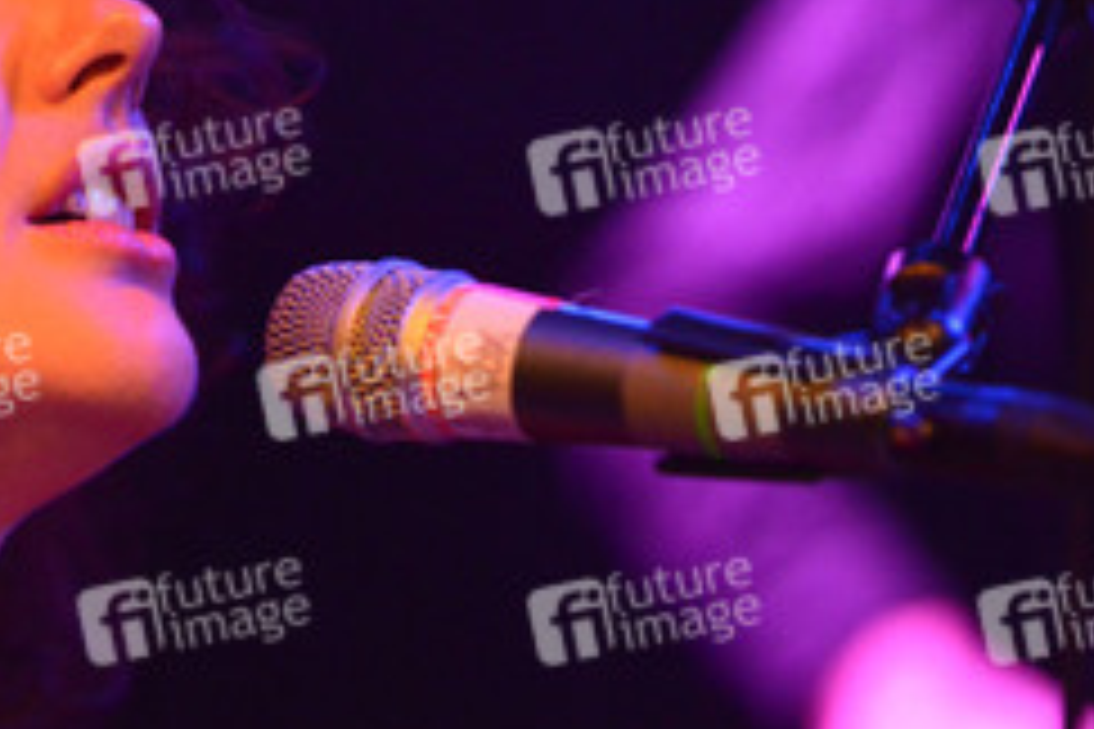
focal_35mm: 241
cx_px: 254
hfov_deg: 8.5
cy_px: 274
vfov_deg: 5.7
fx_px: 7323
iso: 8063
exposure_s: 1/200
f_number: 2.8
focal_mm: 130
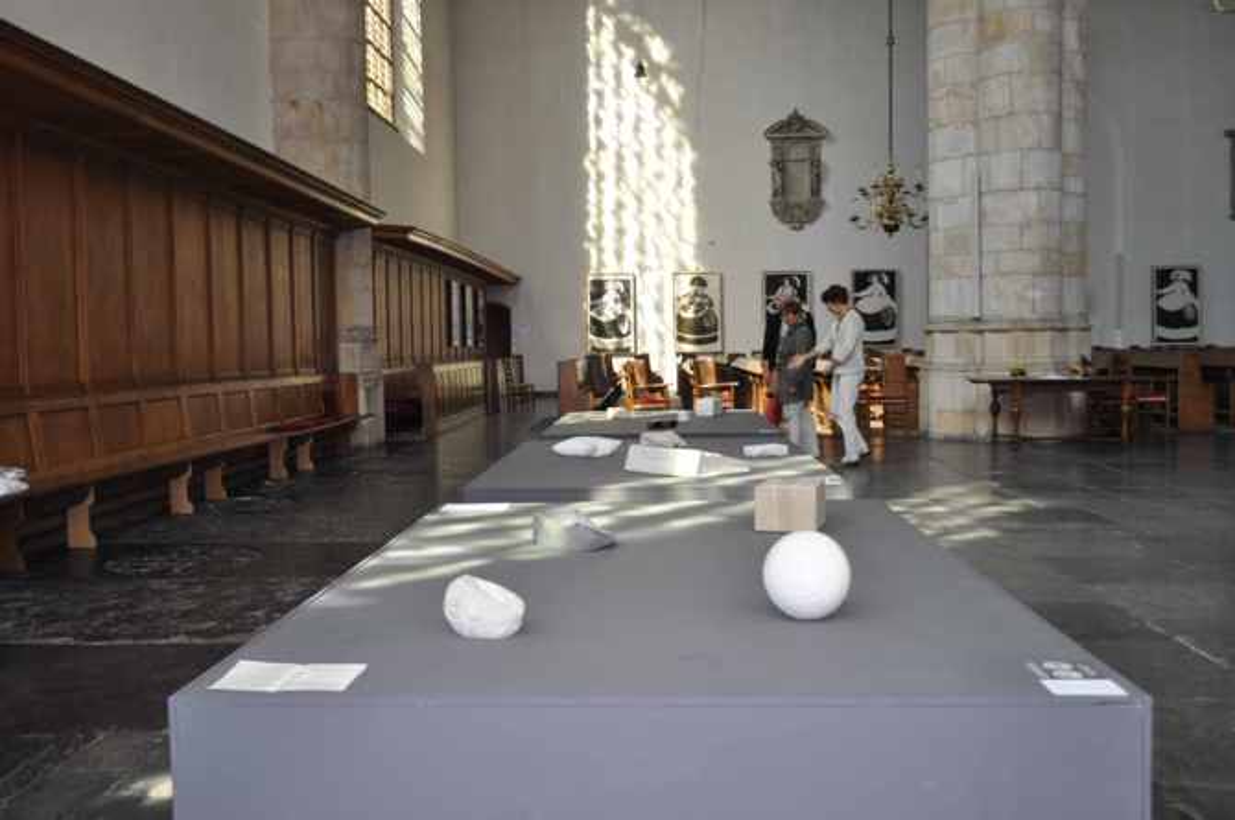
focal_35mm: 33
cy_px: 410
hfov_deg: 57.3
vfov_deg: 39.9
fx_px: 1131
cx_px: 618
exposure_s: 1/200
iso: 400
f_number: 4
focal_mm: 22
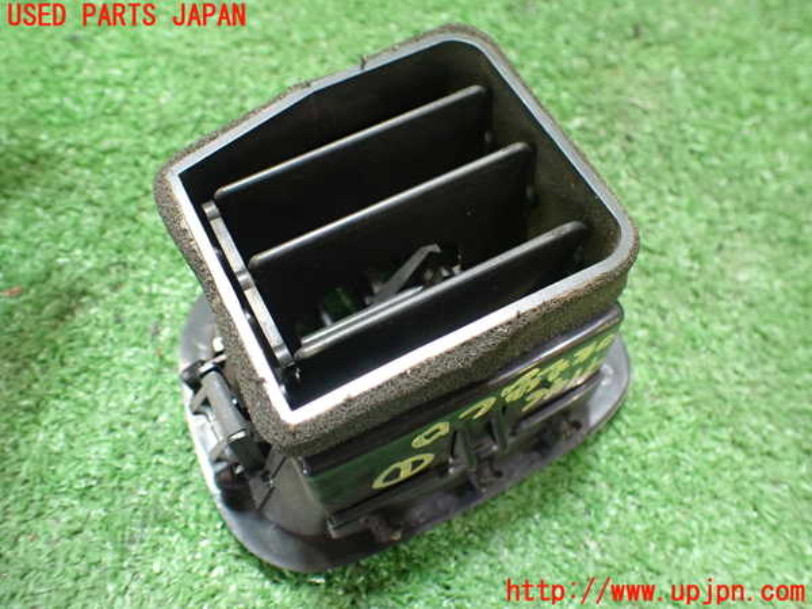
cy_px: 304
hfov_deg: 60.0
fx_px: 704
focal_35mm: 30
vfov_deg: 46.8
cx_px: 406
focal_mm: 5.4
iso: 800
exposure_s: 1/50
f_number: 2.3
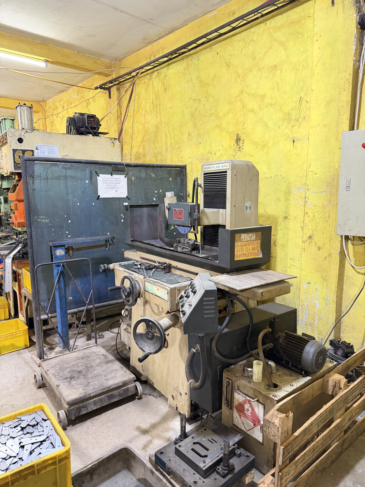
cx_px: 182
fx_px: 337
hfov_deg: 56.8
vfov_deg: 71.6
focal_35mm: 24
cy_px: 244
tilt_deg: -8.5
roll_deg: -0.1
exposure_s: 1/33
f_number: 1.78
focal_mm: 6.76
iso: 640
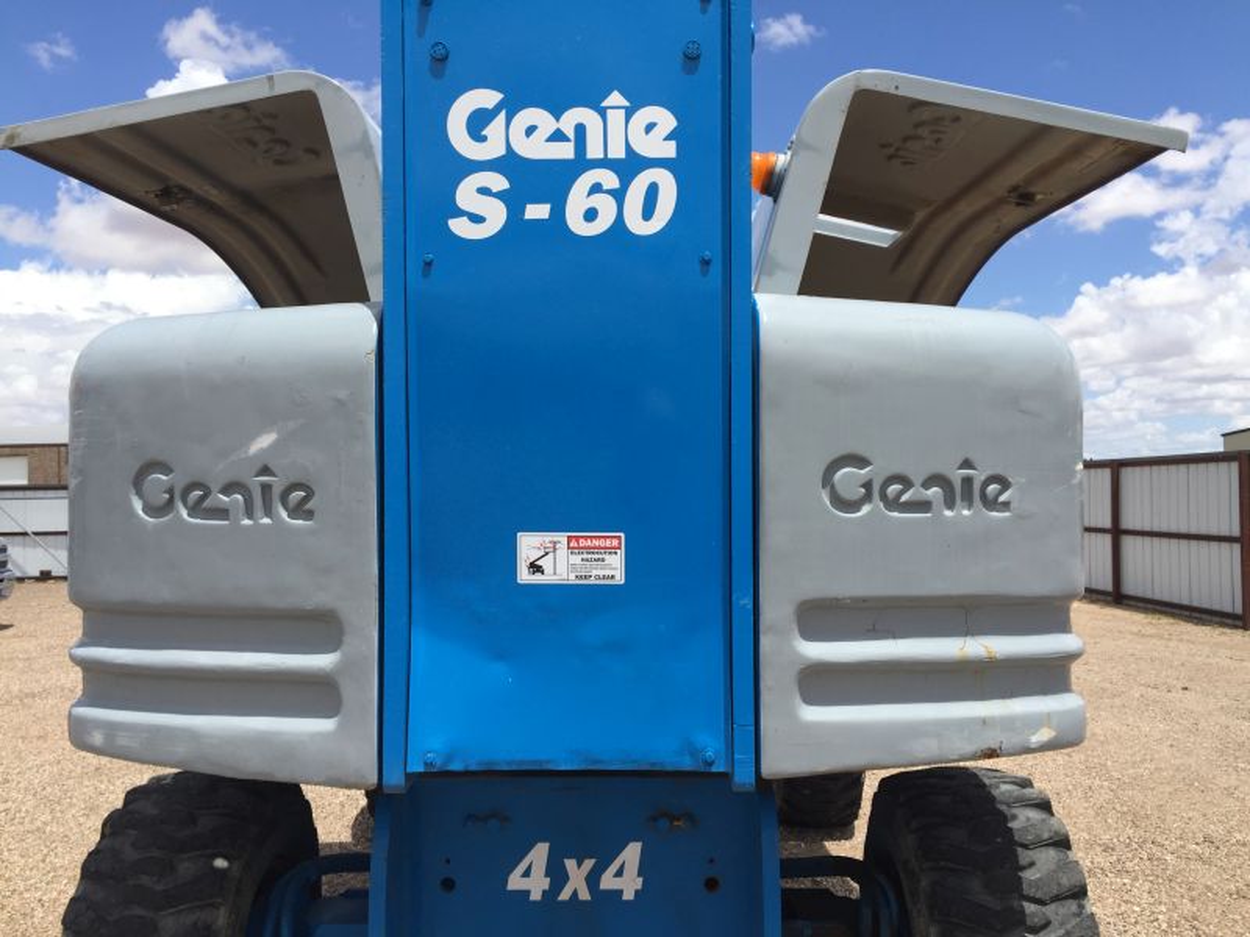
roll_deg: +0.5
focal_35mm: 29
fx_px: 1047
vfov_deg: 48.2
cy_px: 468
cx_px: 625
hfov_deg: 61.7
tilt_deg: +1.4
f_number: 2.2
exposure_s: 1/2198
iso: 32
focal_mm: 4.15
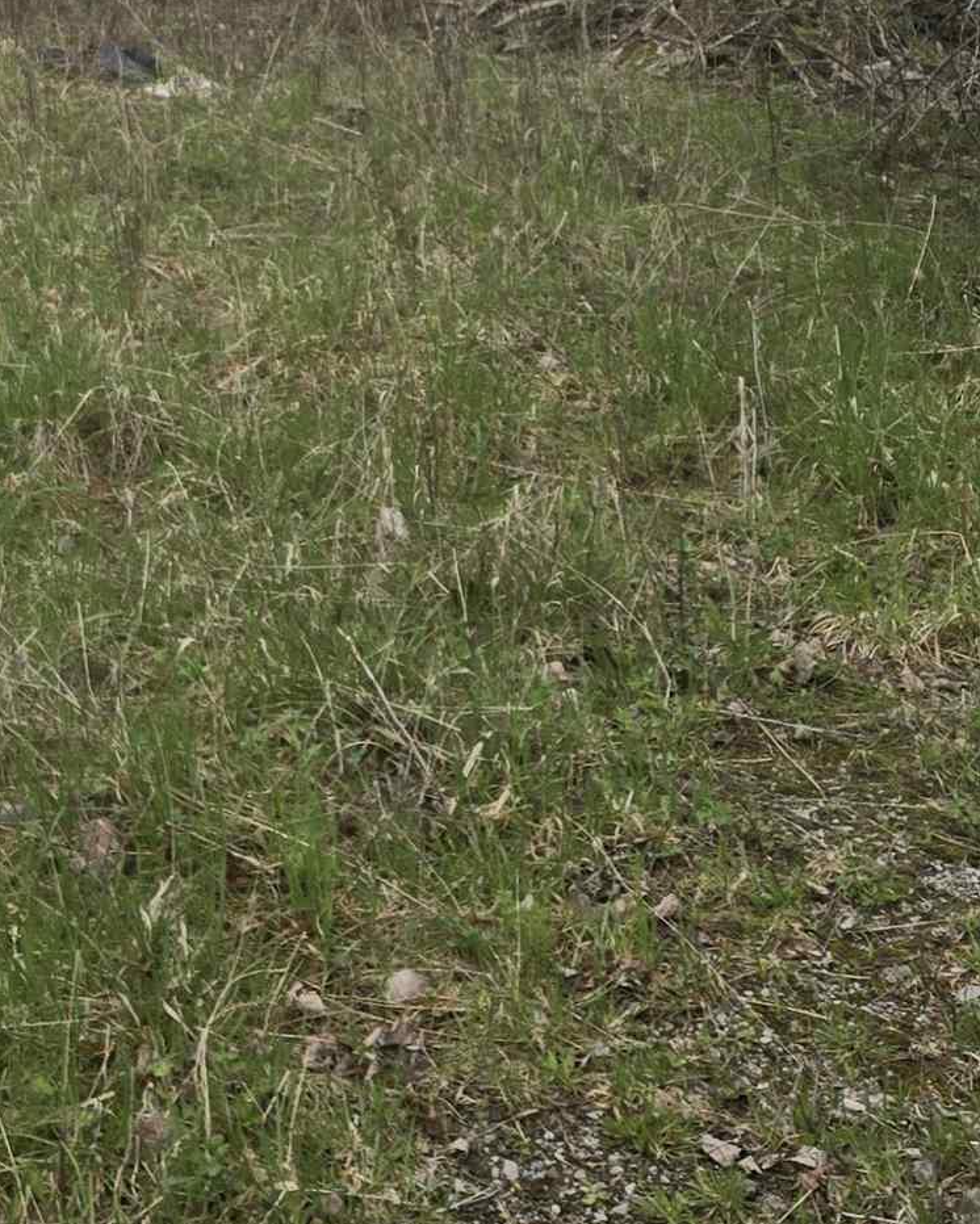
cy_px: -217
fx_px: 2682
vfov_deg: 23.6
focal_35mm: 74
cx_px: 58
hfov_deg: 20.2
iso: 25
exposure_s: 1/1005
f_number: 1.8
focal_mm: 5.4
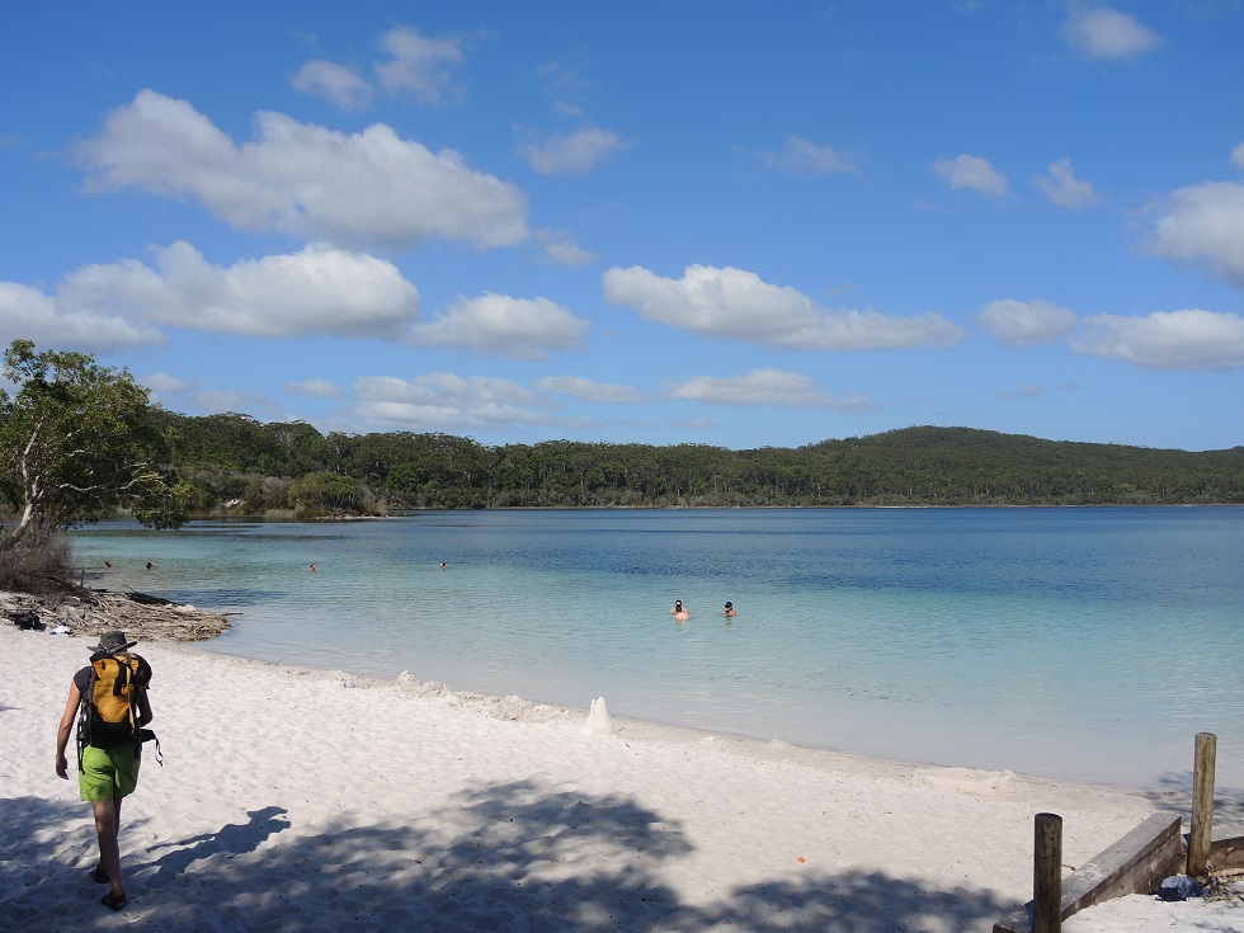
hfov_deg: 63.4
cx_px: 622
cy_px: 466
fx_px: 1006
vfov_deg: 49.7
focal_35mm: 28
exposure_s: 1/1250
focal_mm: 6
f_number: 3.5
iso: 80
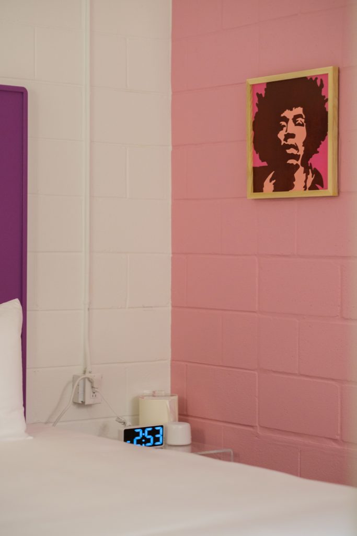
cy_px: 268
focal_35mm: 84
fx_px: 1249
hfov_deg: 16.3
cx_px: 178
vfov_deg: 24.2
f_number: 2
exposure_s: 1/100
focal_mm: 56
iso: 400
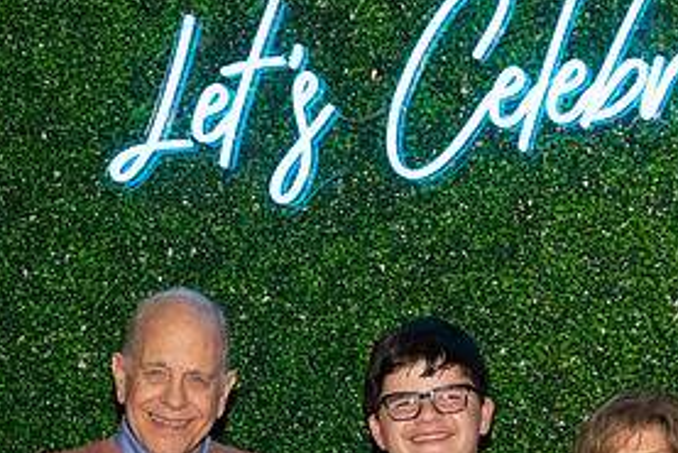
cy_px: 464
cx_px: 323
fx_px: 2073
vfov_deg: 12.3
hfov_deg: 18.6
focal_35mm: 110
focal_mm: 35
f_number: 11
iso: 4000
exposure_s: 1/250
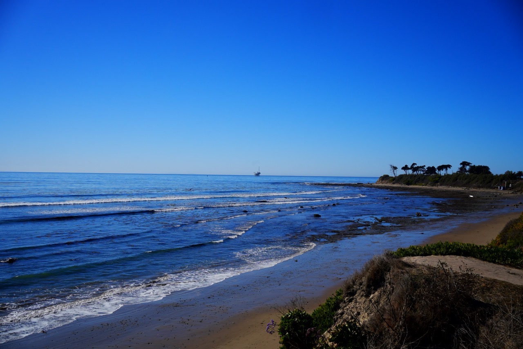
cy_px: 174
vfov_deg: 37.8
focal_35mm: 35
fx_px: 508
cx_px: 262
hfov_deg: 54.4
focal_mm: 35
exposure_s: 1/500
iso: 100
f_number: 11
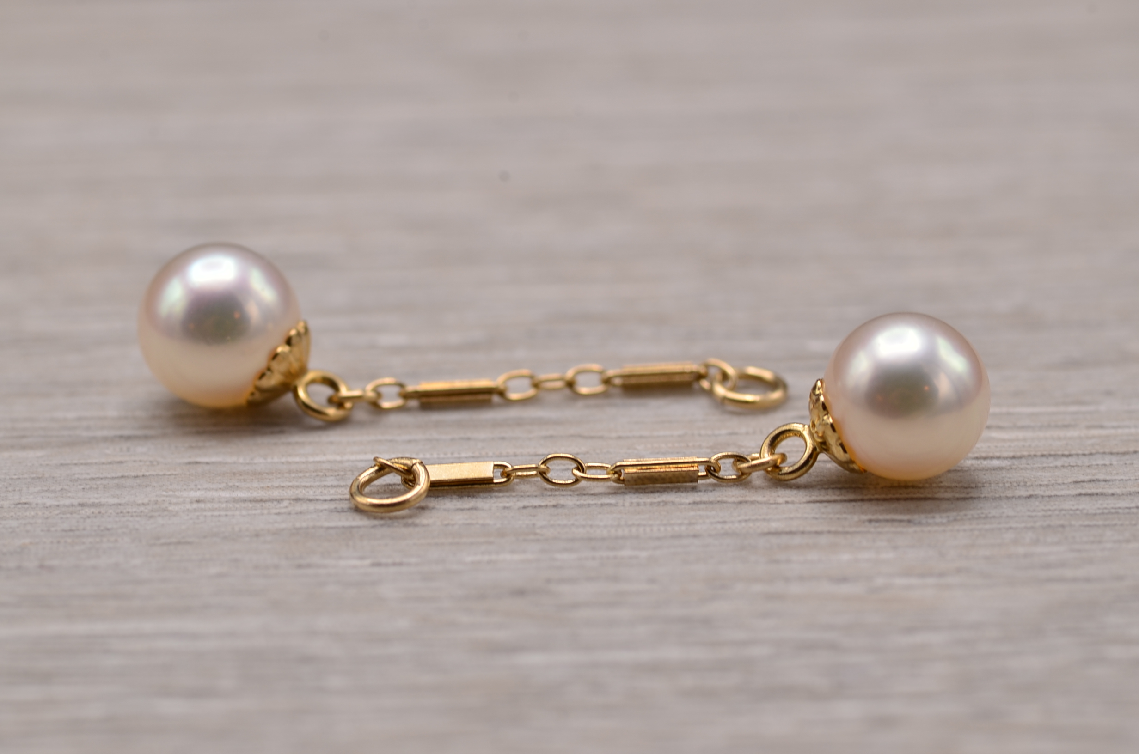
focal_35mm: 158
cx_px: 570
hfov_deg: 13.1
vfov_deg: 8.7
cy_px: 377
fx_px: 4973
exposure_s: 1/25
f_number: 14
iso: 100
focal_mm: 105
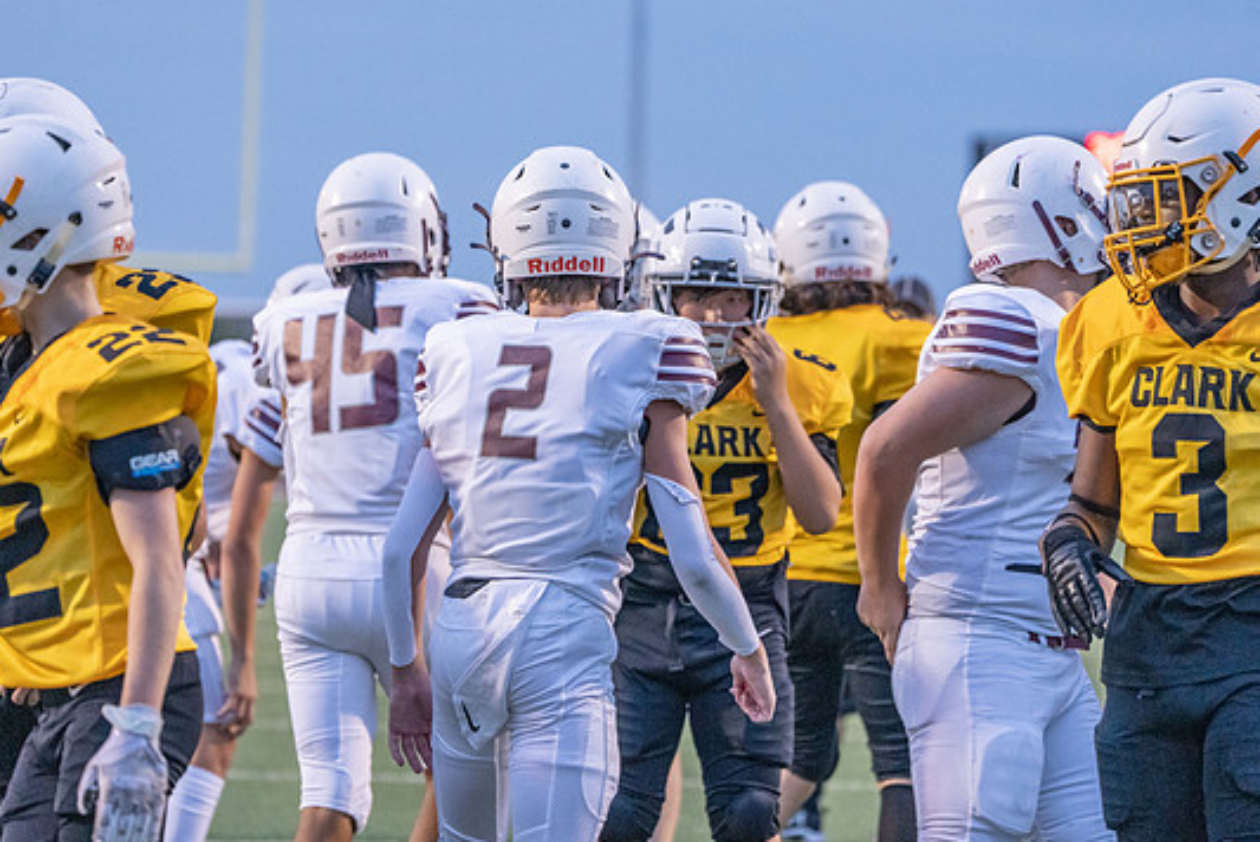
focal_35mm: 249
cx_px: 660
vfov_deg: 5.5
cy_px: 422
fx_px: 8719
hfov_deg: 8.3
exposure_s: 1/640
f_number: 5.6
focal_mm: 229
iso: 6400
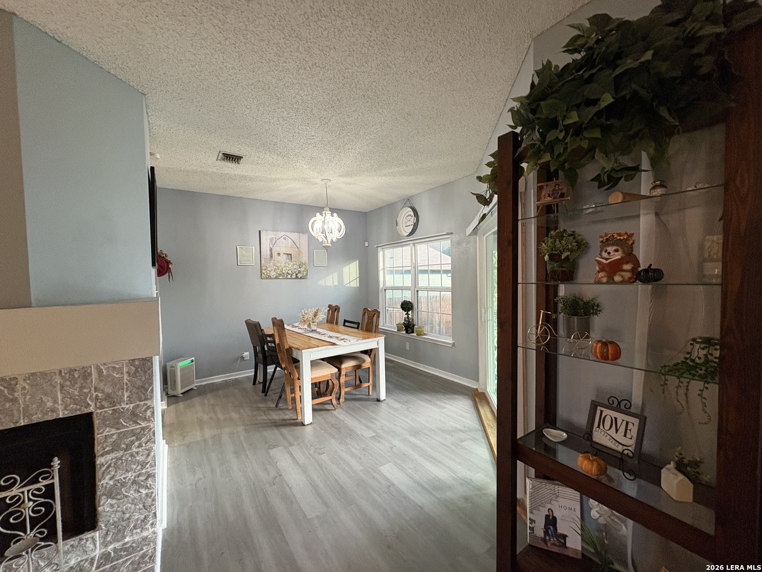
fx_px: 308
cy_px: 286
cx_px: 381
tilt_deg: -0.9
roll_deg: +1.3
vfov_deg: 85.7
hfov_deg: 102.1
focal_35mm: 14
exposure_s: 1/60
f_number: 2.2
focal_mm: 2.22
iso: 400
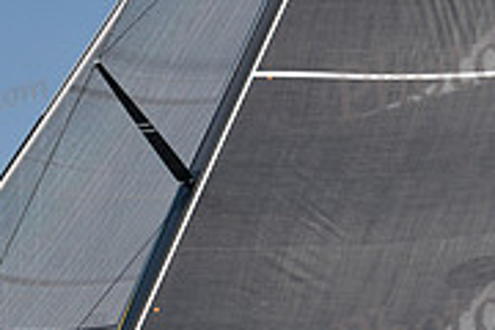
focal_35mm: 225
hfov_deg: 9.1
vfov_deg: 6.0
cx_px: 192
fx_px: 3094
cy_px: 485
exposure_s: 1/800
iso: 400
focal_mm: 70
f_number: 6.3
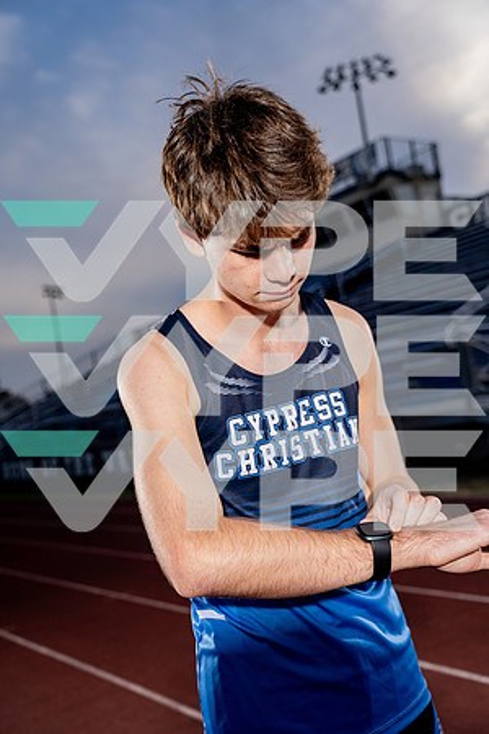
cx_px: 244
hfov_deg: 33.4
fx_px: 815
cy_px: 367
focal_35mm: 40
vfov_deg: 48.5
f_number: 4
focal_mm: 40
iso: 100
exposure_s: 1/250
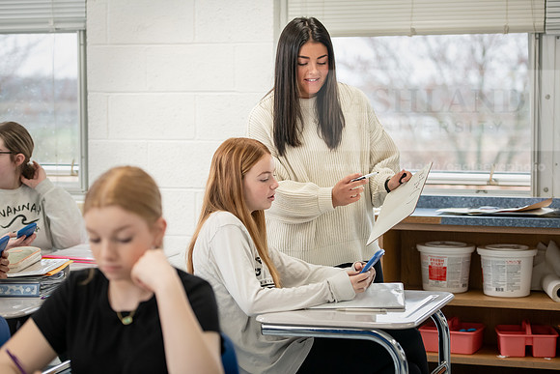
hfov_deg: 22.1
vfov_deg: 14.9
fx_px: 1431
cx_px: 280
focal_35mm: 92
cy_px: 187
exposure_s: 1/200
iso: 1600
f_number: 3.2
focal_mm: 92
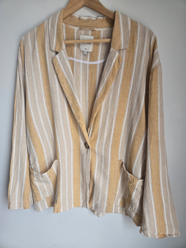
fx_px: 165
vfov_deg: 73.9
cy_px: 124
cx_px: 93
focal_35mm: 23
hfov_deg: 58.9
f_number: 1.8
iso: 320
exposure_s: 1/120
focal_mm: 5.4
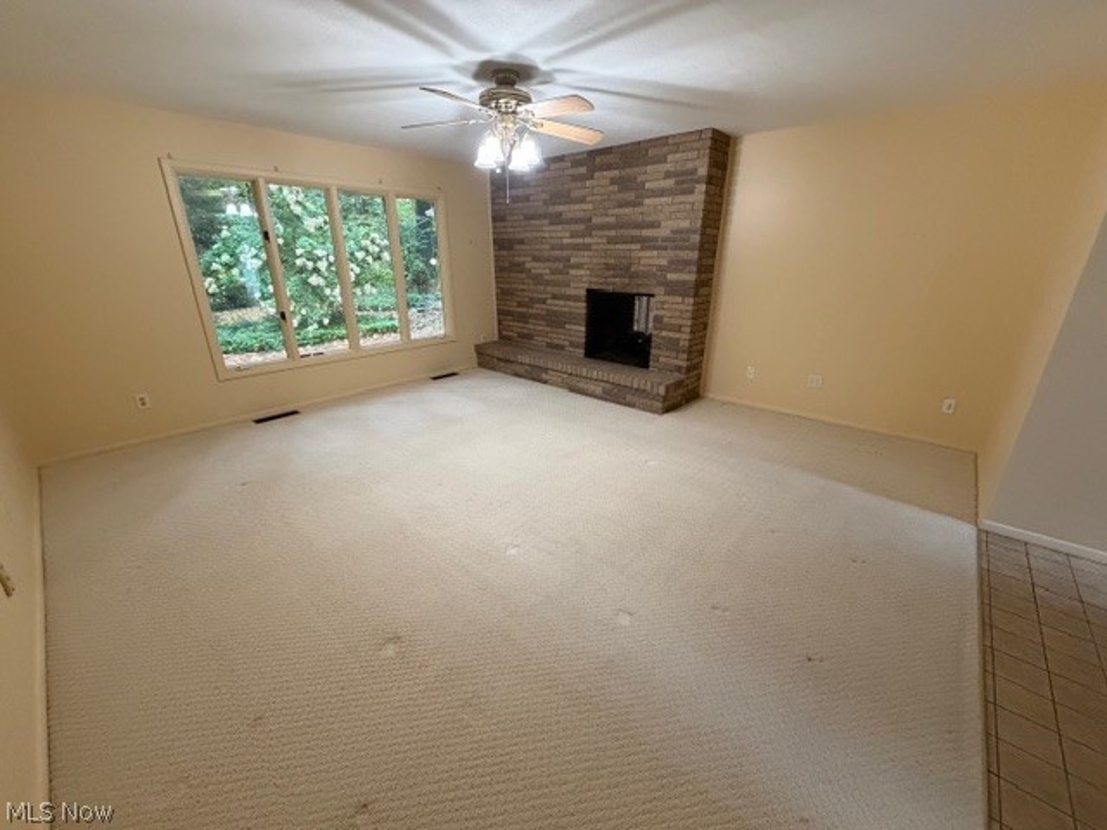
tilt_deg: -20.2
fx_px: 448
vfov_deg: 85.7
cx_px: 554
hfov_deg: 102.1
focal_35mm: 14
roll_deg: +0.0
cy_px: 415
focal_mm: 2.22
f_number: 2.2
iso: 640
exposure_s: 1/60
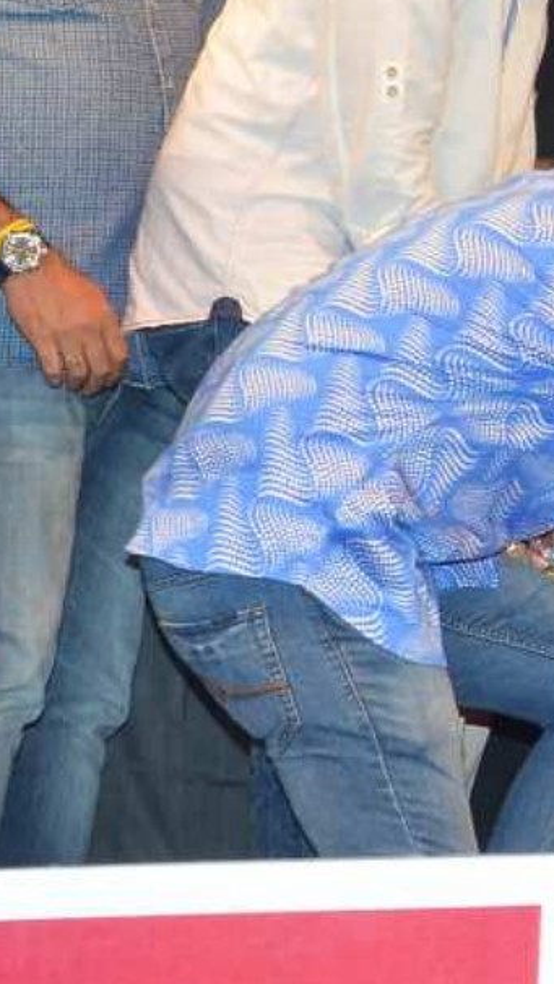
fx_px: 5351
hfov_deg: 5.7
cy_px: 192
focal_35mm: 205
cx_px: 1443
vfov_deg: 10.5
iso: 1000
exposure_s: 1/125
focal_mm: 35
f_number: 7.1
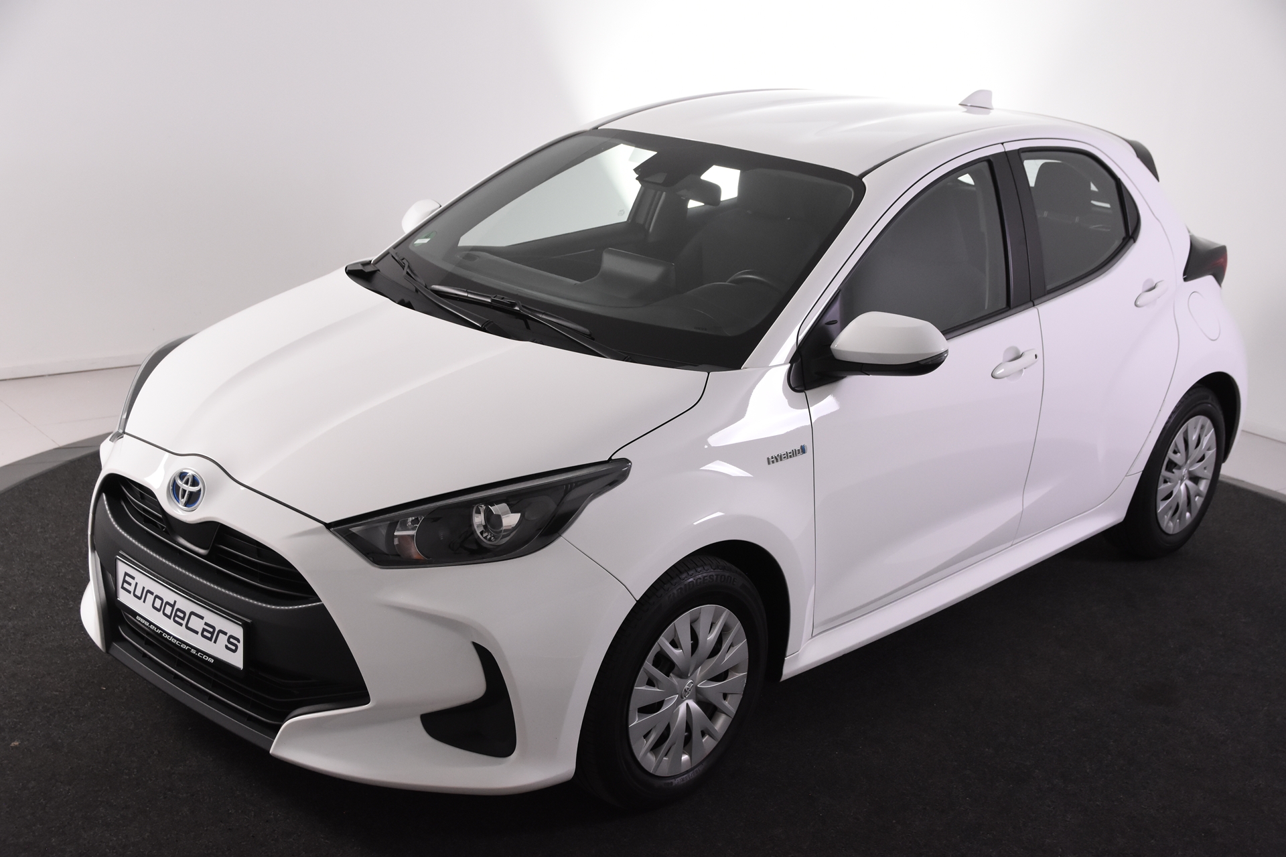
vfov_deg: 28.9
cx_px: 643
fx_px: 1661
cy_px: 428
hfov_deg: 42.3
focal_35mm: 46
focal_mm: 31
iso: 1600
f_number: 5.6
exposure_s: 1/125
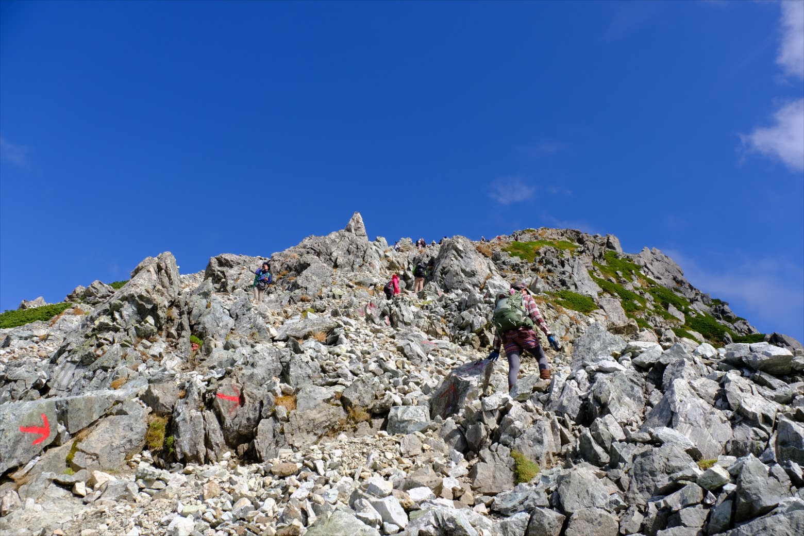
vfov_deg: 47.9
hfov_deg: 67.4
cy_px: 268
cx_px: 402
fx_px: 603
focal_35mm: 27
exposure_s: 1/160
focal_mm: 18
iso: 160
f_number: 11
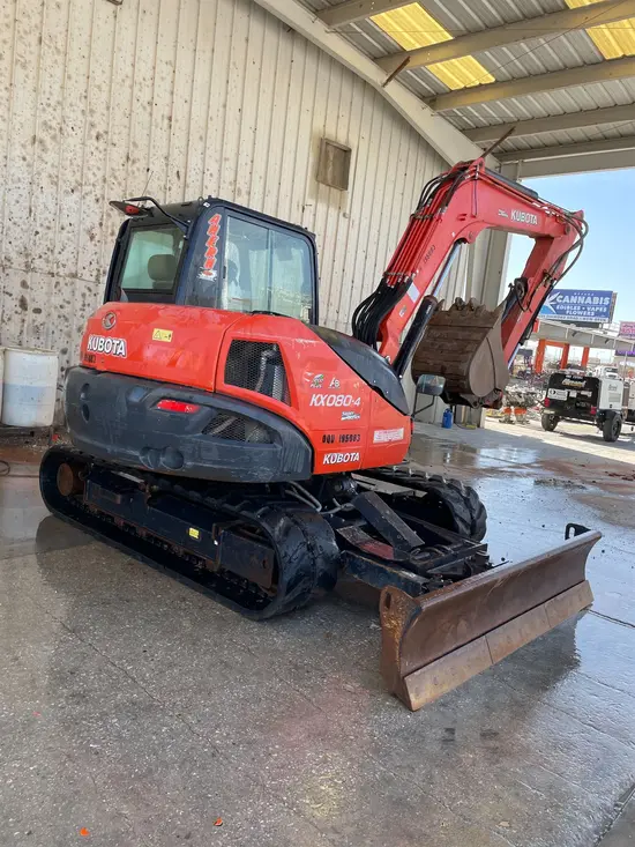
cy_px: 424
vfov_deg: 67.3
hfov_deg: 53.1
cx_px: 318
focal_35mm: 26
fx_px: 636
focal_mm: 4.2
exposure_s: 1/600
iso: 50
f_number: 1.6
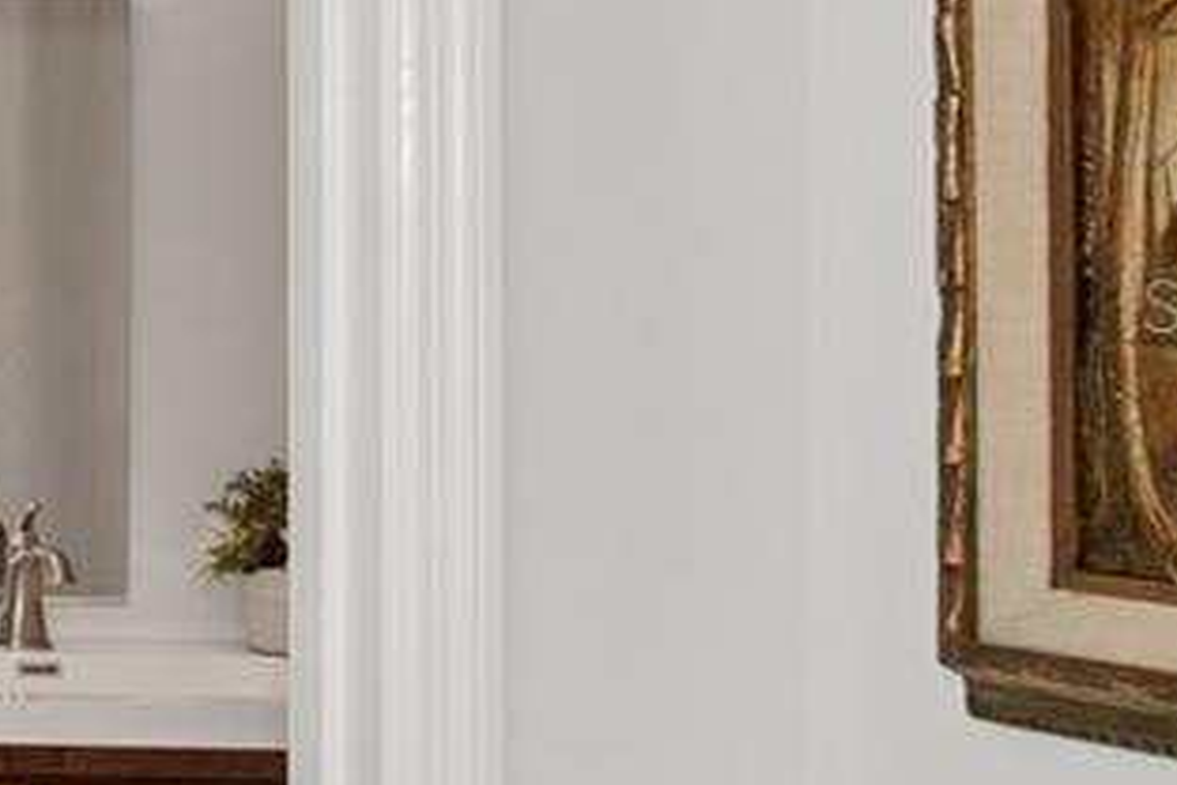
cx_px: -1539
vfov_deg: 17.7
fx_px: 2517
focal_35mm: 77
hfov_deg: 15.7
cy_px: 306
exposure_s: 1/13
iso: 200
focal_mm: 15
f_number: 8
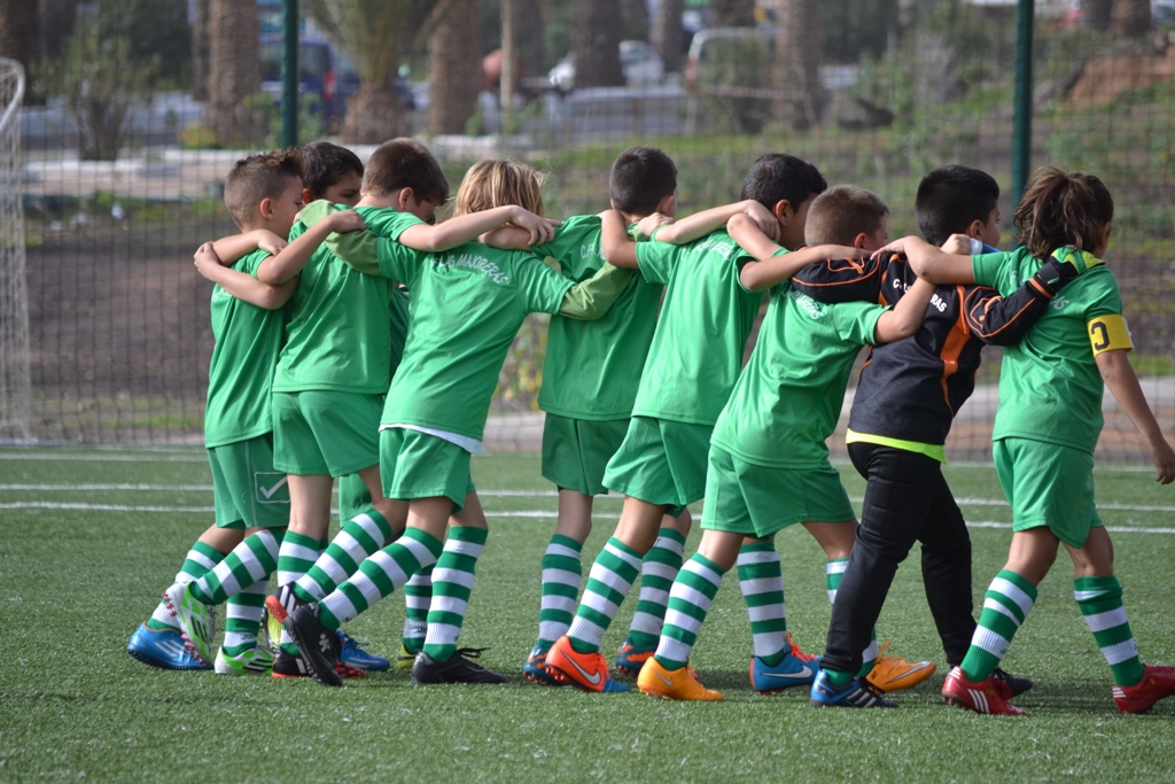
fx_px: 8813
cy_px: 392
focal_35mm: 270
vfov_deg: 5.1
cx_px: 588
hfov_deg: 7.6
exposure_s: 1/500
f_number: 5.6
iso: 200
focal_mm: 180
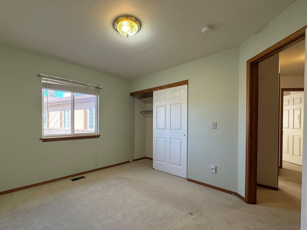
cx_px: 136
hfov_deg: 94.1
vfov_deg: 77.9
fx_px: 142
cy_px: 125
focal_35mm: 16
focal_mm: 2.22
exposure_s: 1/120
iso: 100
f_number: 2.2
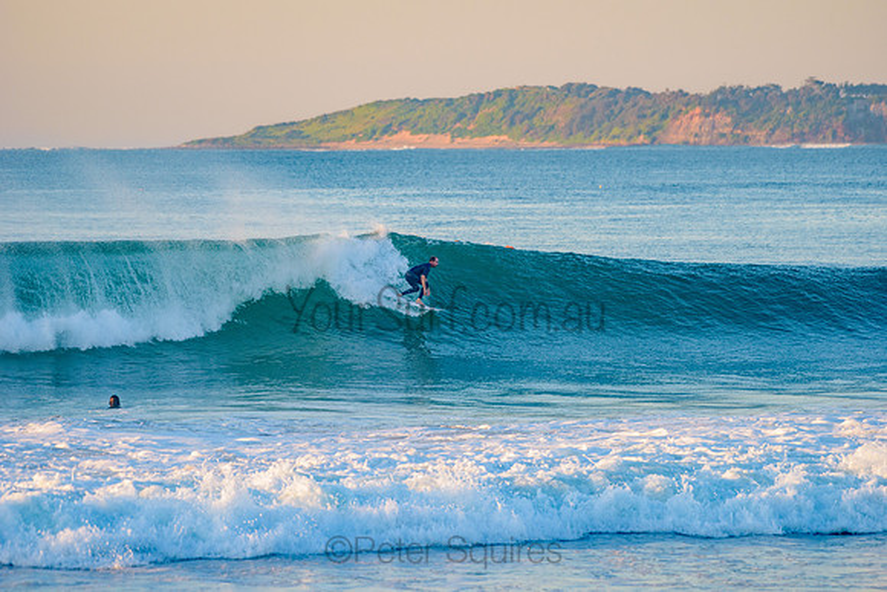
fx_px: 6900
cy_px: 296
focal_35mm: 280
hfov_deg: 7.4
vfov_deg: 4.9
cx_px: 444
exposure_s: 1/400
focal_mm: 280
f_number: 5.6
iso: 250
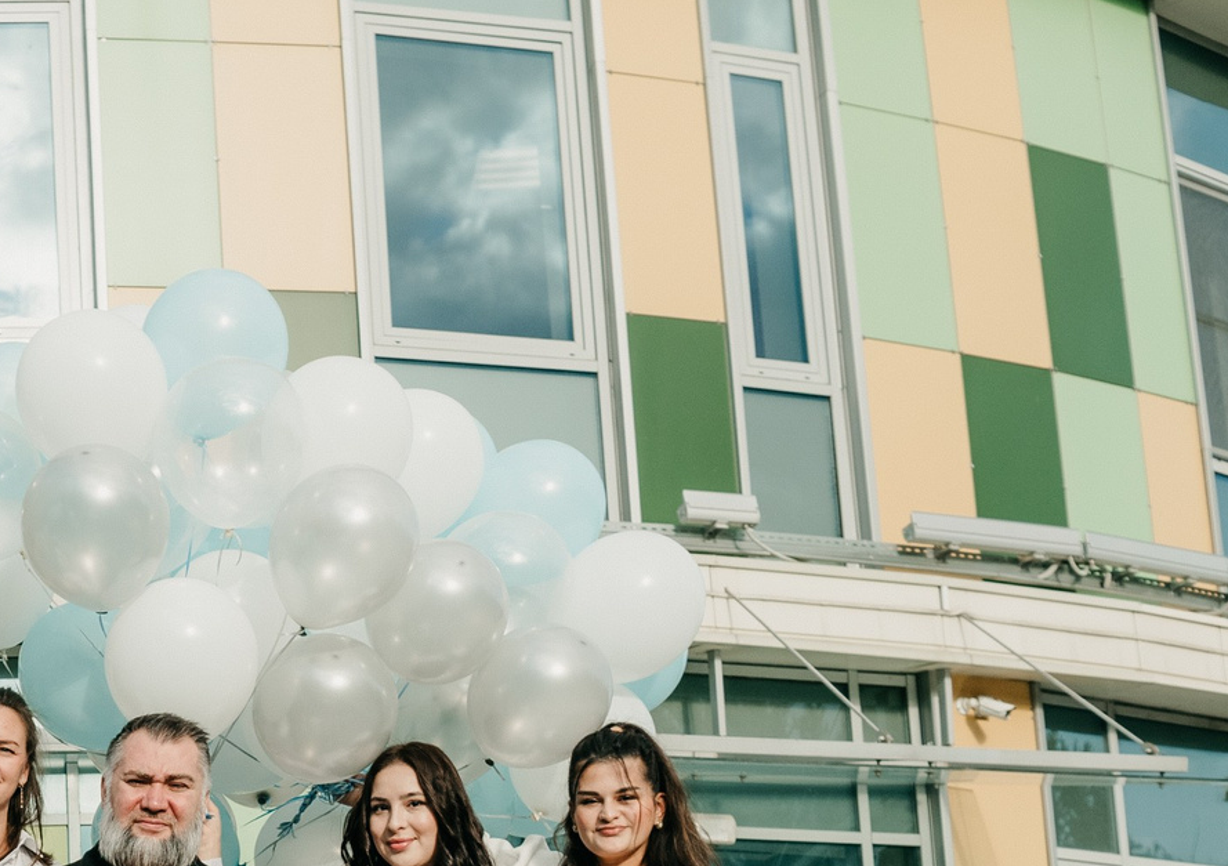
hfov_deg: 24.1
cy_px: 994
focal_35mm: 74
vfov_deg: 18.3
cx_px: -302
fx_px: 2570
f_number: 5
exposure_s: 1/640
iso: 125
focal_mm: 24
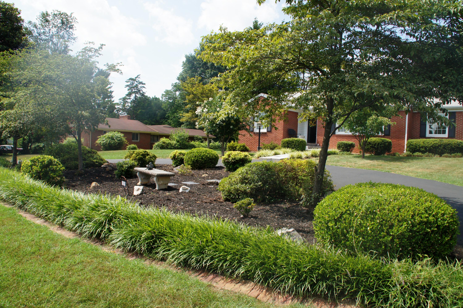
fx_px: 347
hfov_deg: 67.4
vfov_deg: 47.9
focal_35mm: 27
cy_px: 154
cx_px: 232
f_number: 10
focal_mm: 18
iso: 200
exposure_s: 1/250
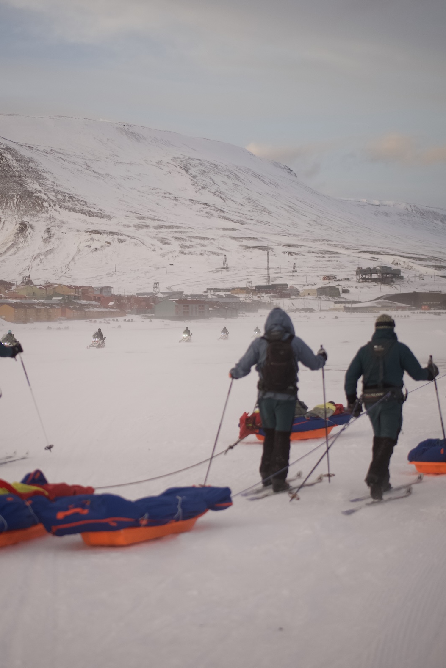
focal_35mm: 76
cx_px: 152
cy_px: 332
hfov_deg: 17.9
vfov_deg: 26.6
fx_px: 1412
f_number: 1.4
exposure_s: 1/8000
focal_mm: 50
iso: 500
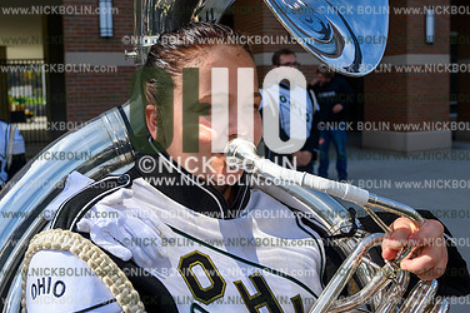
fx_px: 483
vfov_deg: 35.8
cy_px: 126
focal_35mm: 37
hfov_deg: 51.9
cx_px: 218
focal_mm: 24
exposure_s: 1/1250
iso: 200
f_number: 5
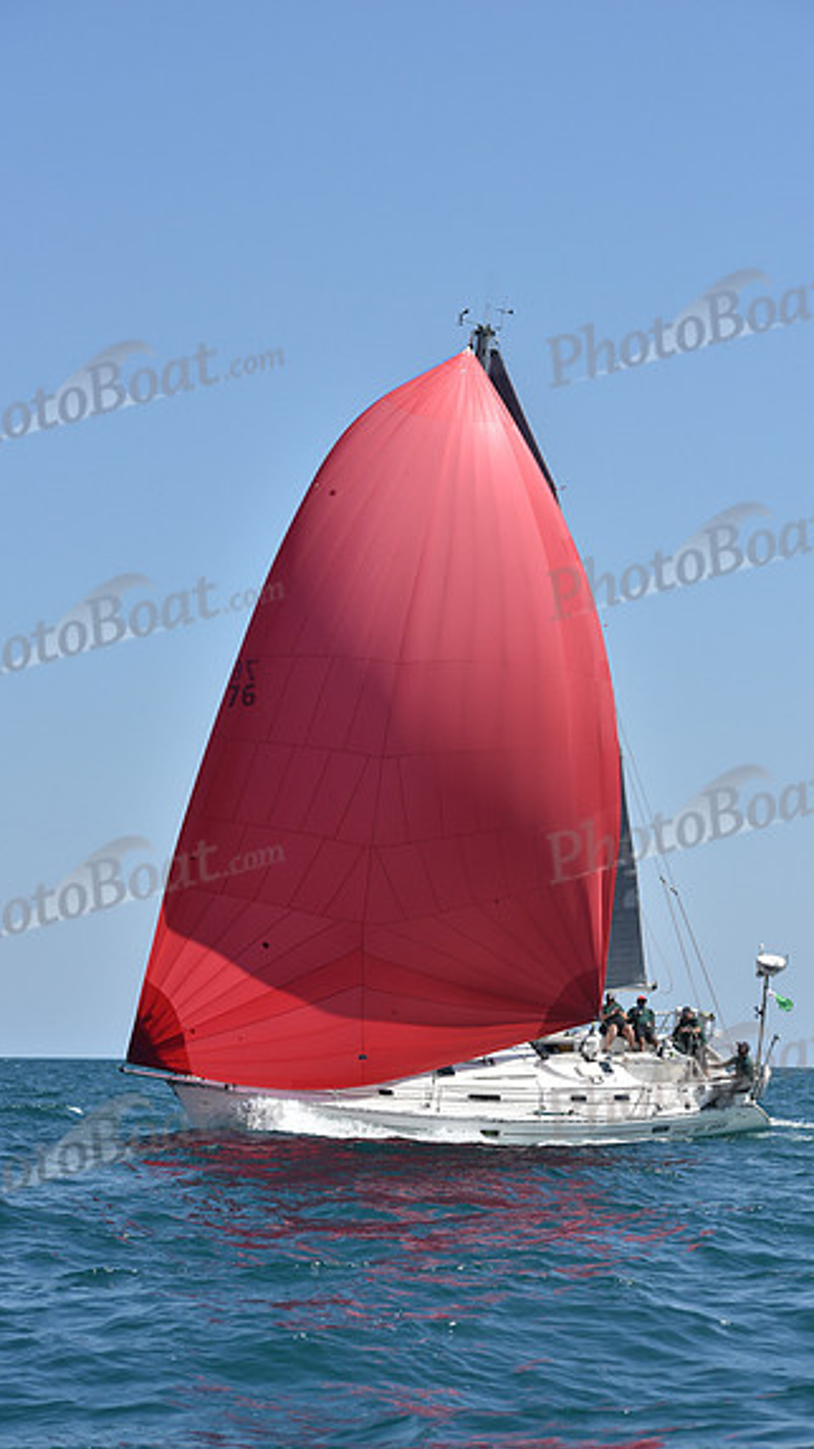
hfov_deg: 11.6
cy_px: 723
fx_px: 3994
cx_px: 416
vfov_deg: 20.6
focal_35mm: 104
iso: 250
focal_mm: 98
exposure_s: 1/1600
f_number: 6.3
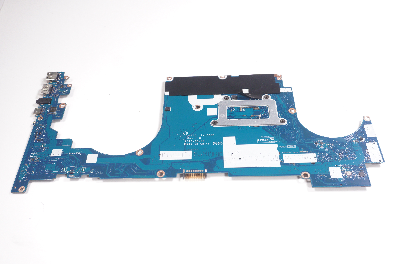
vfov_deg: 38.3
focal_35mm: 34
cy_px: 132
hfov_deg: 55.1
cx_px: 199
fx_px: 381
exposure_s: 1/200
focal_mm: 23
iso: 640
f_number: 5
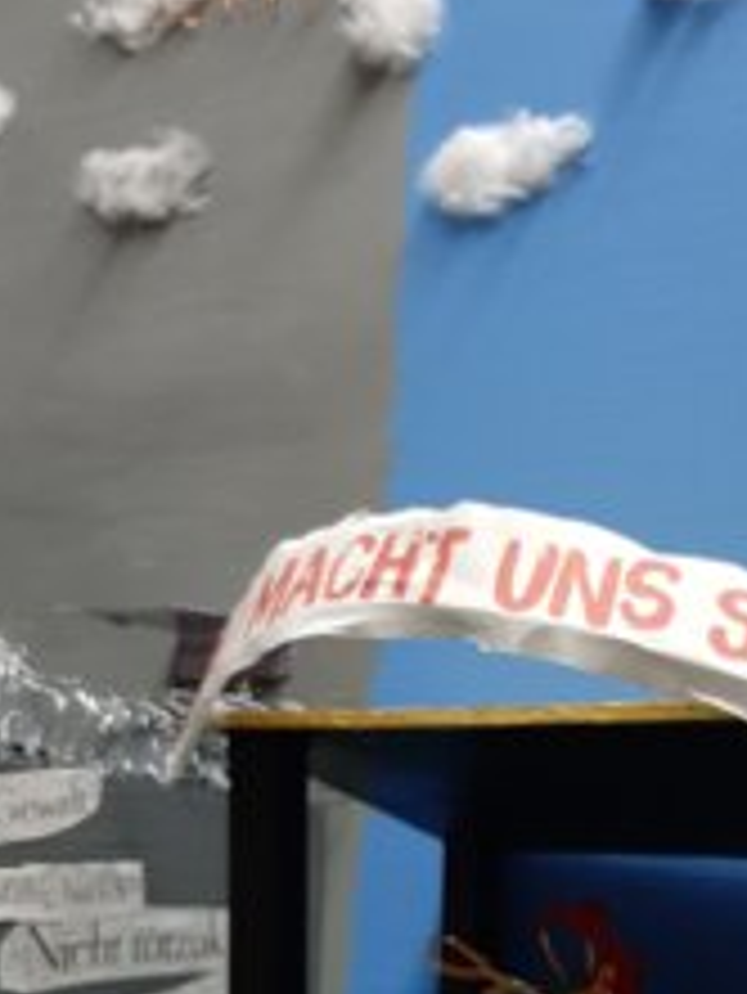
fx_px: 1351
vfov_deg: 39.0
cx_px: 576
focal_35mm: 47
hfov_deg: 30.3
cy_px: 783
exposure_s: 1/25
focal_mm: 3.93
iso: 250
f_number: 1.7
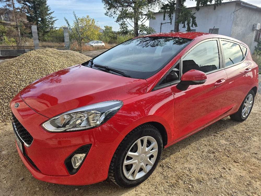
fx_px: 173
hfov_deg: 73.9
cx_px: 130
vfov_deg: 58.9
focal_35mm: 23
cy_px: 98
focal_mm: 5.4
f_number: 1.8
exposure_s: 1/667
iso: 25
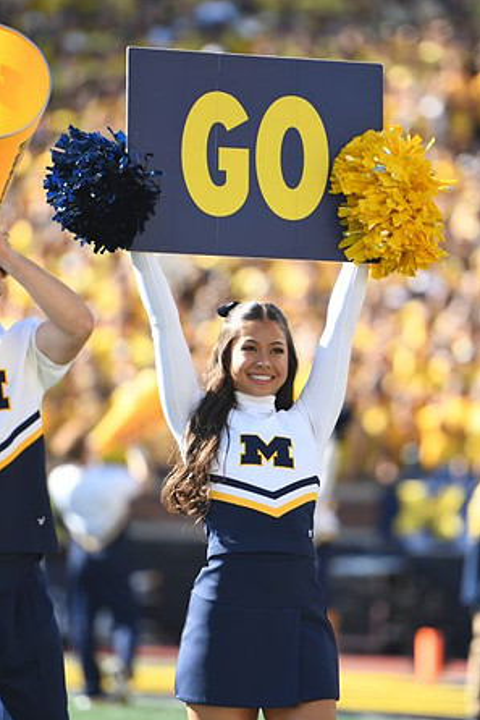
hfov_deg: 4.5
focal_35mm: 303
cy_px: 362
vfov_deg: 6.8
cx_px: 240
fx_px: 6055
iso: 320
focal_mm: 200
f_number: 2.8
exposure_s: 1/1250
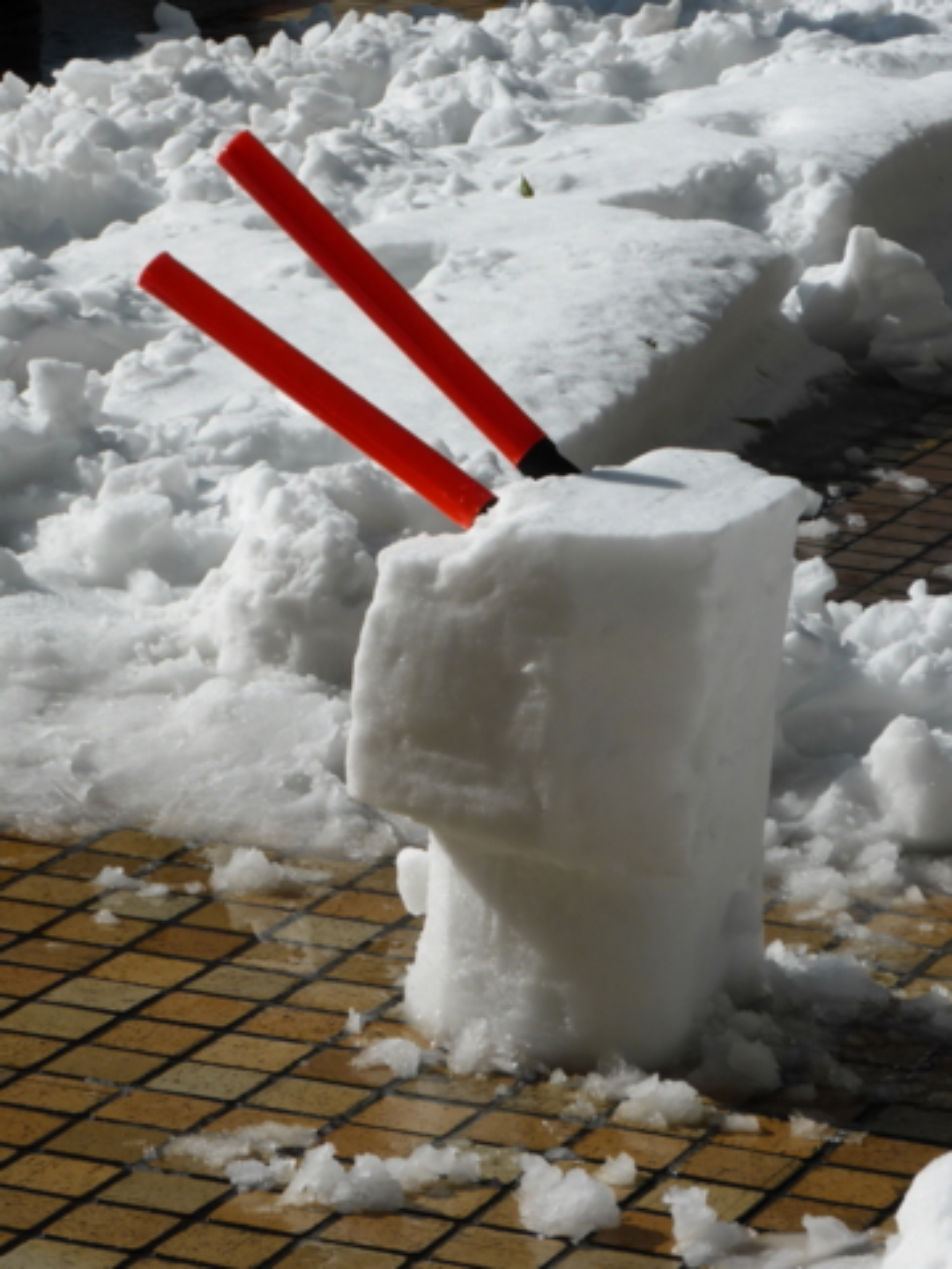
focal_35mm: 145
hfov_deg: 10.2
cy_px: 634
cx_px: 476
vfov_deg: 13.6
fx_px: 5317
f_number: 5.4
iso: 100
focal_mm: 25.9
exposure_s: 1/1300
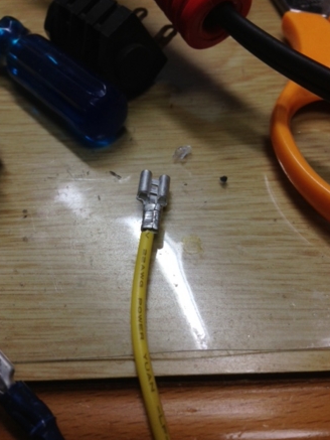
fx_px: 432
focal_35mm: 34
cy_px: 226
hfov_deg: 41.8
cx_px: 167
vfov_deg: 53.9
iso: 80
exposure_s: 1/120
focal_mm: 4.13
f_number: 2.4
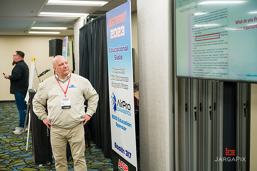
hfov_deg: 38.2
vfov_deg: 26.0
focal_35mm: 52
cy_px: 86
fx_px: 371
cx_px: 128
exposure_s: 1/800
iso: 3200
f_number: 3.2
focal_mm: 52
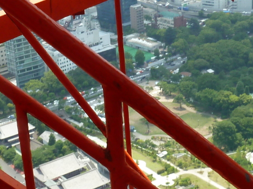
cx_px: 87
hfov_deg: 22.4
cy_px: 92
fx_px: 636
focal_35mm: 87
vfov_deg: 17.0
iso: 80
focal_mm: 4.1
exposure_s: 1/250
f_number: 4
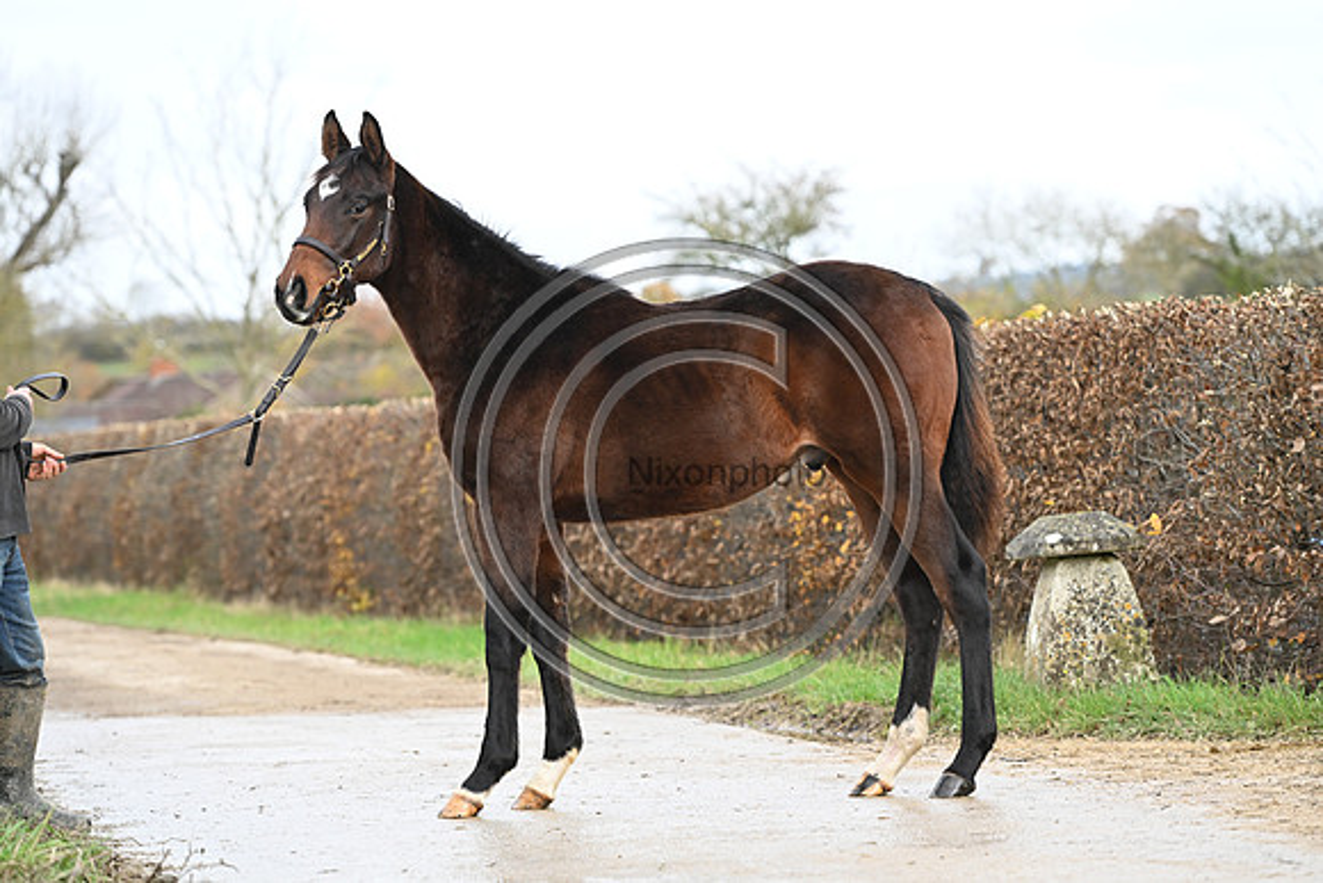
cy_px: 442
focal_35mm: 135
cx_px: 662
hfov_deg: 15.2
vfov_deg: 10.2
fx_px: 4962
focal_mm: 135
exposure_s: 1/1000
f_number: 4
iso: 2000
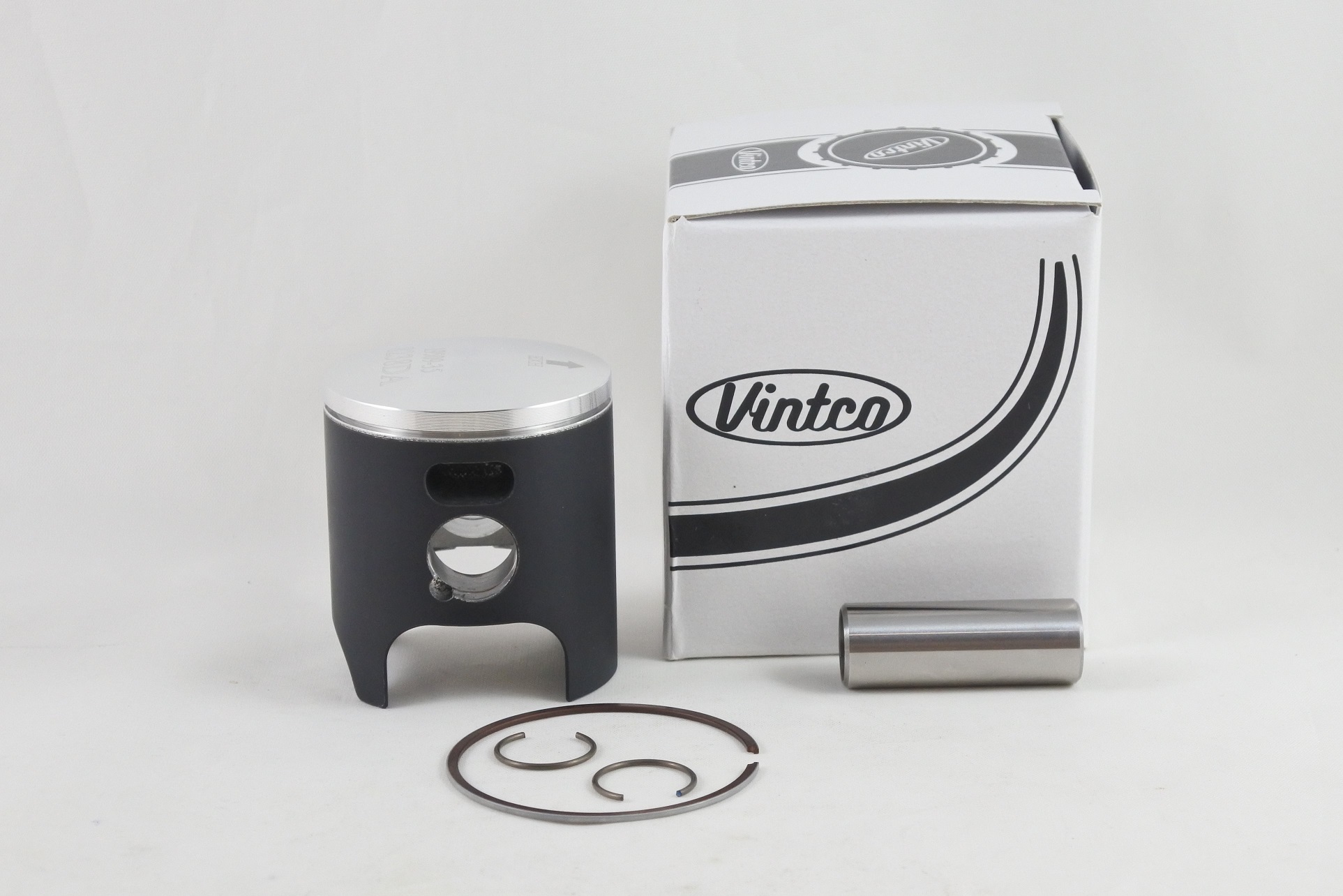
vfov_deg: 22.3
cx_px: 672
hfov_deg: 32.9
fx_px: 2276
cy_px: 448
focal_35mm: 61
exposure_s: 1/125
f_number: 5
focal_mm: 22.7
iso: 640
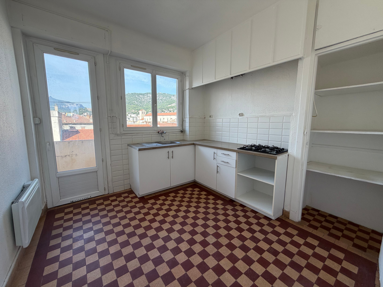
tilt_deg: -8.3
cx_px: 192
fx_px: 155
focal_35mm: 14
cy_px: 144
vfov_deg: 85.7
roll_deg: +0.5
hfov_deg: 102.1
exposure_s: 1/136
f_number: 2.2
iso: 64
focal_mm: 2.22
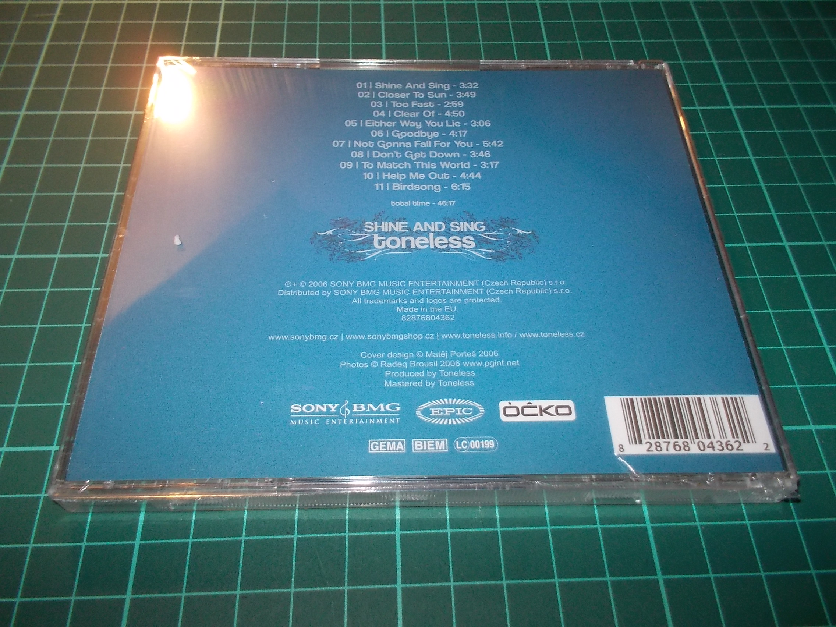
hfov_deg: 61.7
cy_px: 314
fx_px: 700
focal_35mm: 29
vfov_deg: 48.2
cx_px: 418
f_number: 3.3
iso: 200
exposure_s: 1/30
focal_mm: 4.1
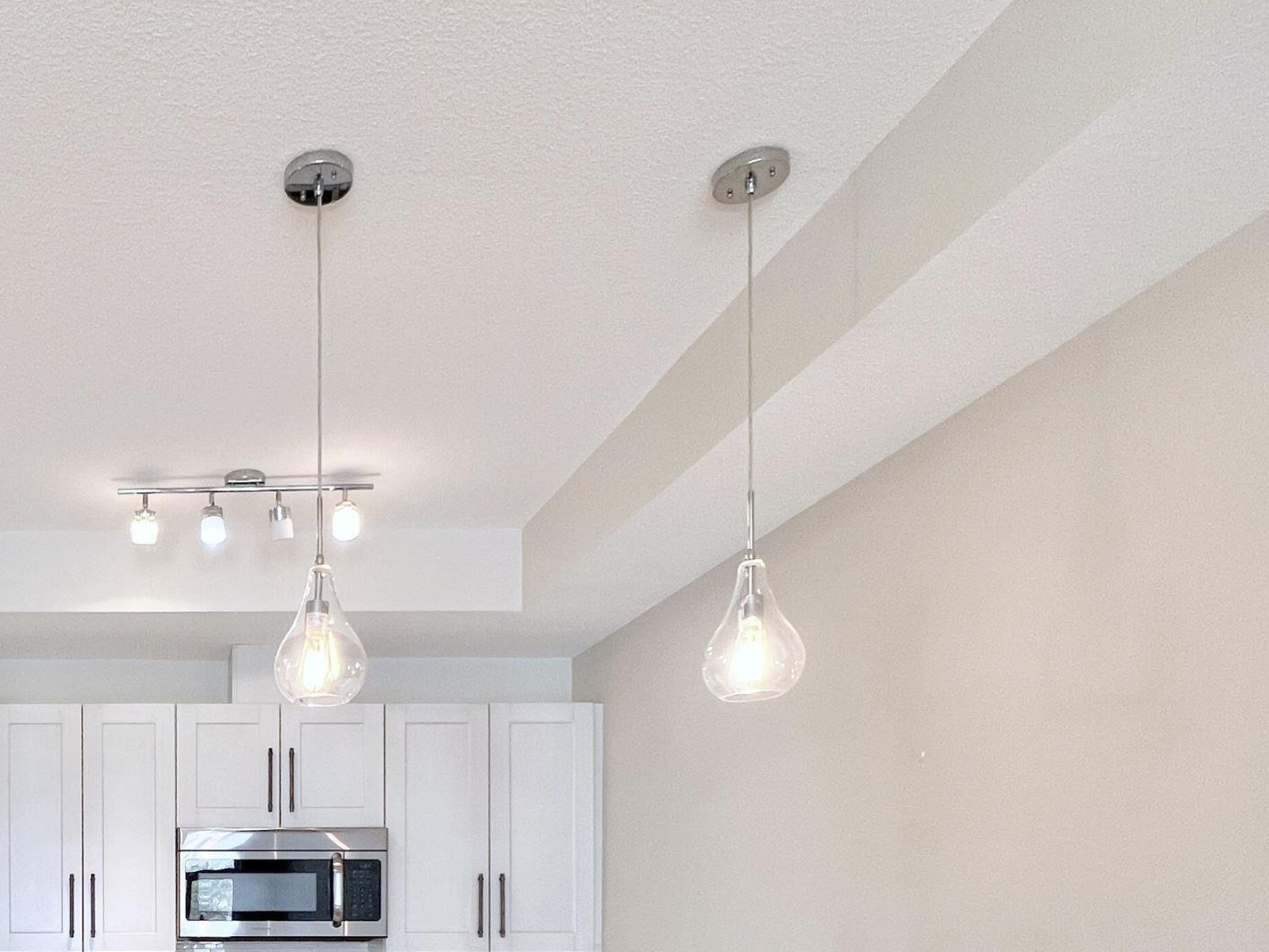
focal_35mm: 28
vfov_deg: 43.9
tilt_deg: +0.6
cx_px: 131
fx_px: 1027
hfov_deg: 55.2
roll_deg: +0.4
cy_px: 911
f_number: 1.8
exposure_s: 1/120
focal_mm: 1.57
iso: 160
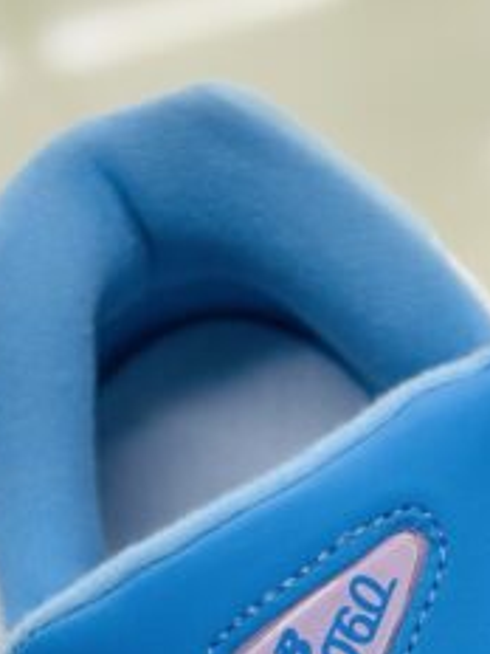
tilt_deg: -58.2
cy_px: 1013
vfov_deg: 9.9
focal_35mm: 193
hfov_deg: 7.6
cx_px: 631
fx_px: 3643
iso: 64
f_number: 1.78
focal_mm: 6.86
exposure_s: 1/120
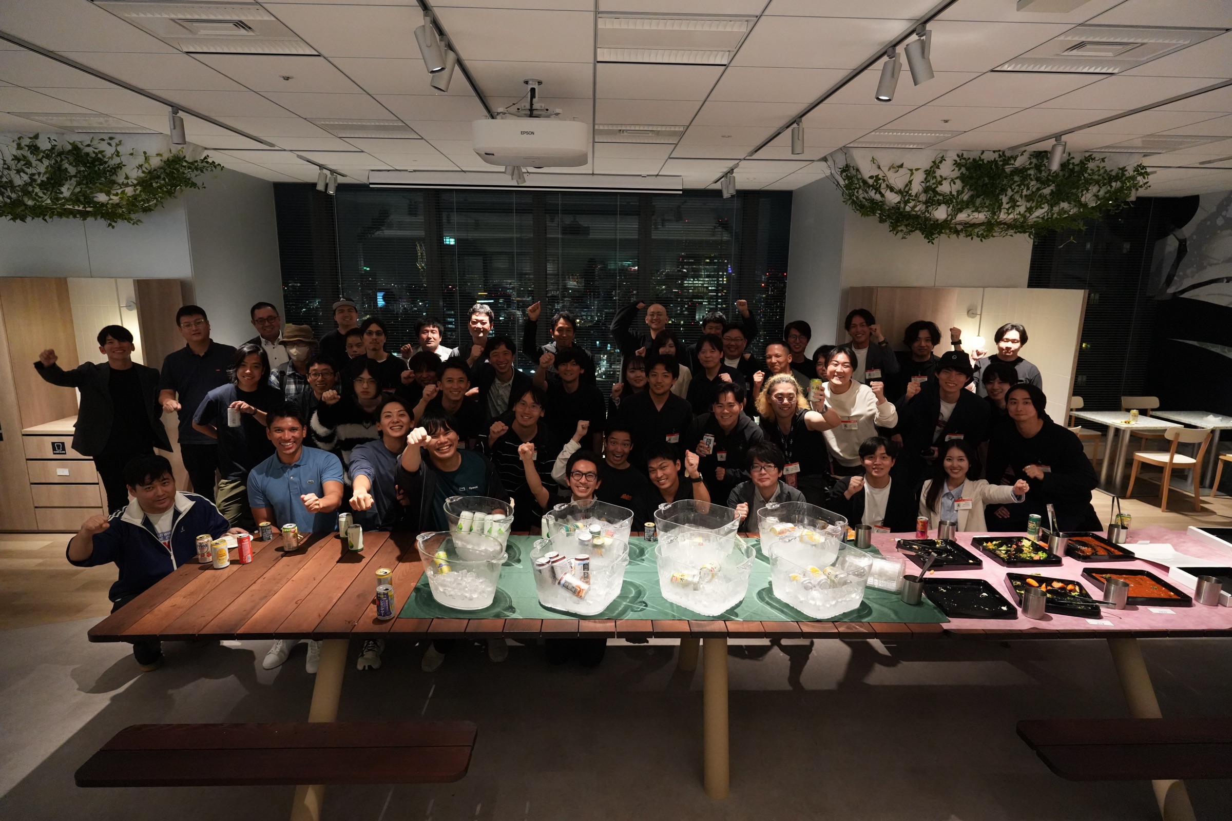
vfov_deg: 61.9
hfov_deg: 84.0
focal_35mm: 20
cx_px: 616
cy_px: 410
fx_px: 684
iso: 8000
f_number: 4
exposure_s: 1/160
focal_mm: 20
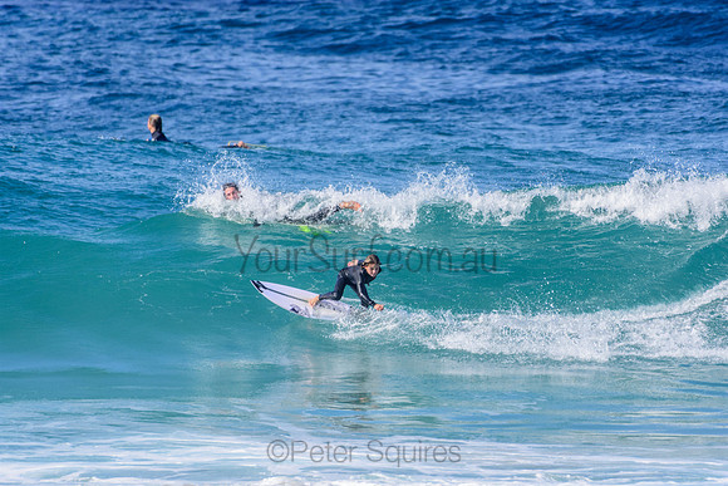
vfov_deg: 1.8
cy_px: 243
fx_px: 15170
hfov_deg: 2.7
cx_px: 364
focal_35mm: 750
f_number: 5.6
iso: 360
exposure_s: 1/2000
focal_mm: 500
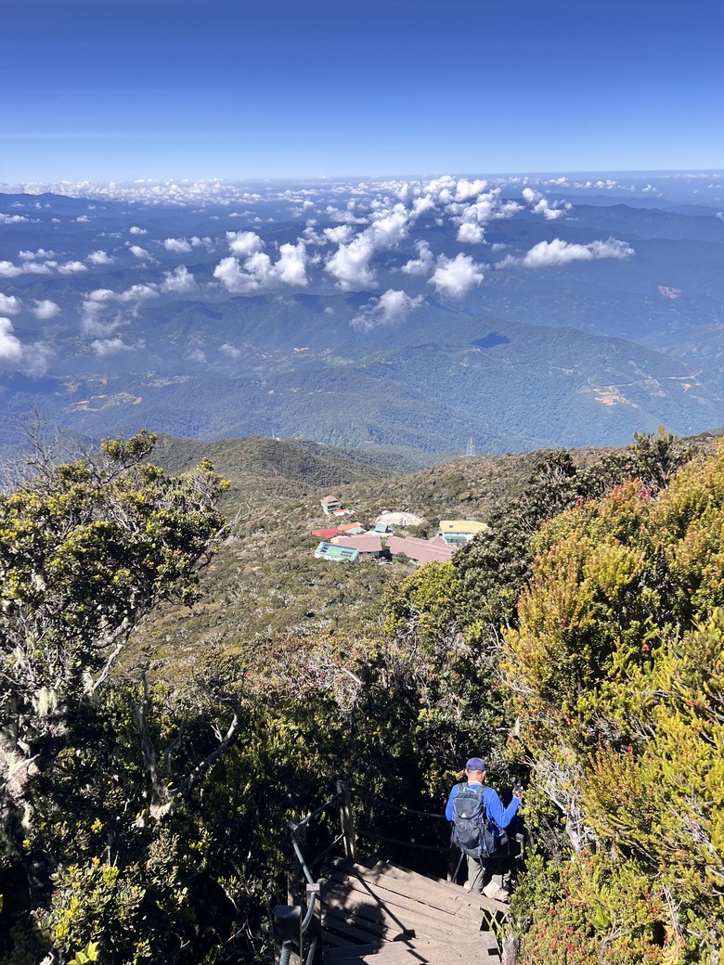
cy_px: 482
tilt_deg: -24.3
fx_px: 725
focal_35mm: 26
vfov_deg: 67.3
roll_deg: +2.7
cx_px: 362
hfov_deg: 53.1
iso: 50
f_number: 1.5
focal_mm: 5.7
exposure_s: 1/1553
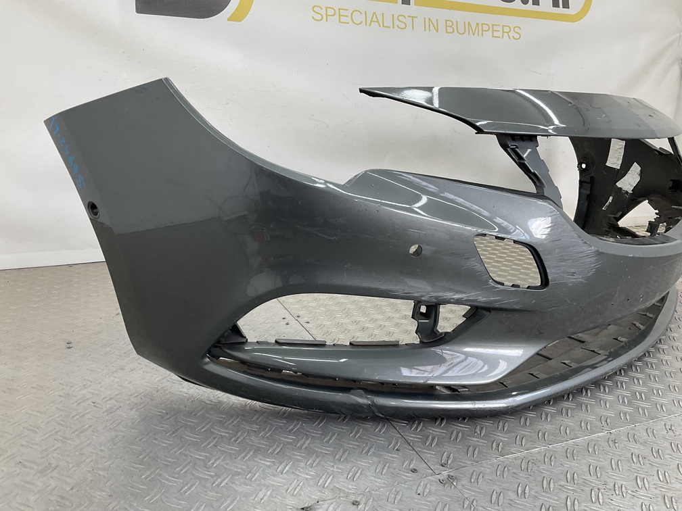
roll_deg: -5.5
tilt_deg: -15.2
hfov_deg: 61.7
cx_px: 341
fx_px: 571
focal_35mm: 29
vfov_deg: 48.2
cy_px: 256
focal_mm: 3
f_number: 1.8
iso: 25
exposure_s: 1/120
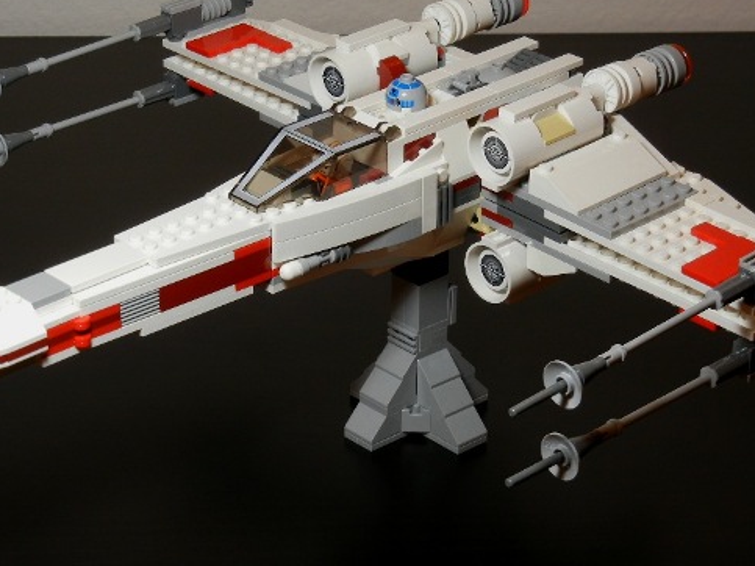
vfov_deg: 14.5
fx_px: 2224
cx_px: 360
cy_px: 203
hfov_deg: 19.3
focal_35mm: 102
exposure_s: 1/30
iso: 166
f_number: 4.3
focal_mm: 13.9
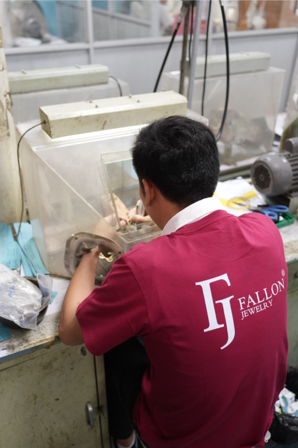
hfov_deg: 38.9
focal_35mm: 34
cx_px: 149
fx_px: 422
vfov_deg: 55.8
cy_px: 224
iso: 320
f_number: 2.8
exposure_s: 1/40
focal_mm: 34
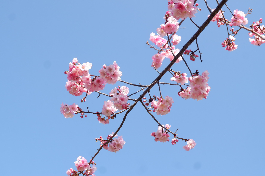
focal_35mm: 60
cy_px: 88
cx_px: 132
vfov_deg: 22.6
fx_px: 442
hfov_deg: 33.4
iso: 200
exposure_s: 1/340
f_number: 5.3
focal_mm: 40.2
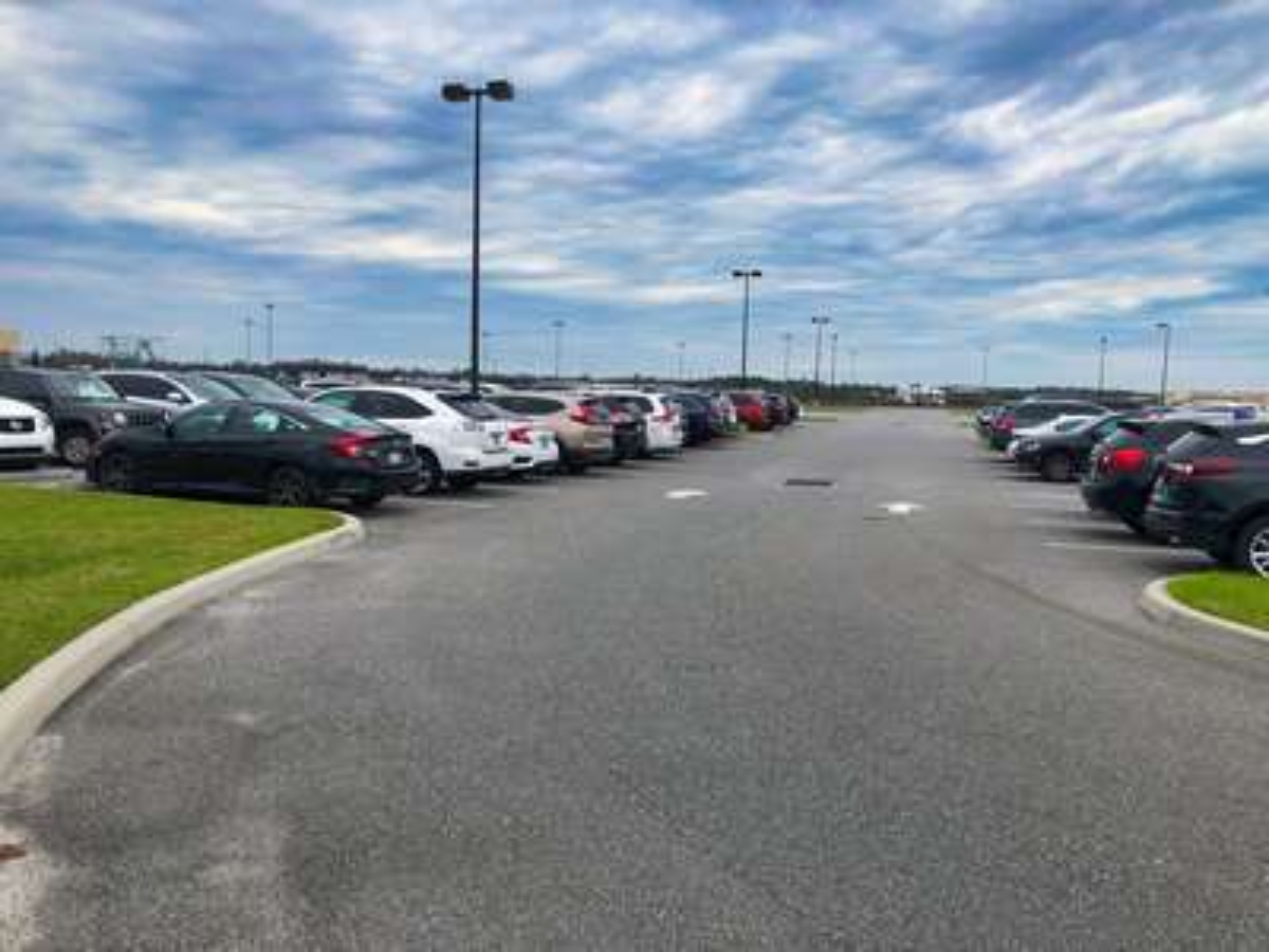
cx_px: 634
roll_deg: -1.2
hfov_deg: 63.4
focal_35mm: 28
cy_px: 476
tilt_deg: -5.7
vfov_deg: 49.7
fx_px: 1026
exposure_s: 1/2000
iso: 20
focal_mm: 4
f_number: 1.8
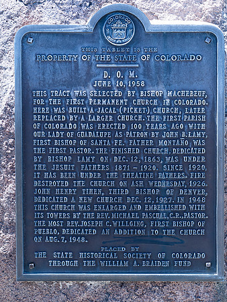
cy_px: 151
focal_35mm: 84
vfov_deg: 23.3
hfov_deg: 17.6
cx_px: 114
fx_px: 734
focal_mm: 42
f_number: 6.3
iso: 100
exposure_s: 1/80
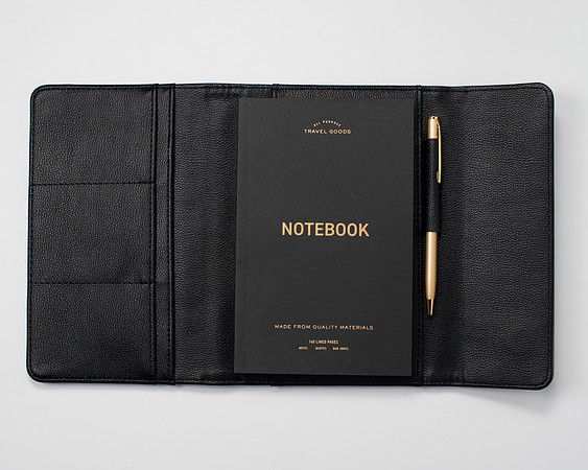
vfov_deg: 26.6
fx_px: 996
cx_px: 299
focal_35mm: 57
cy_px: 235
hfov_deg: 32.9
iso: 200
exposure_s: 1/200
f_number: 11
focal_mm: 50
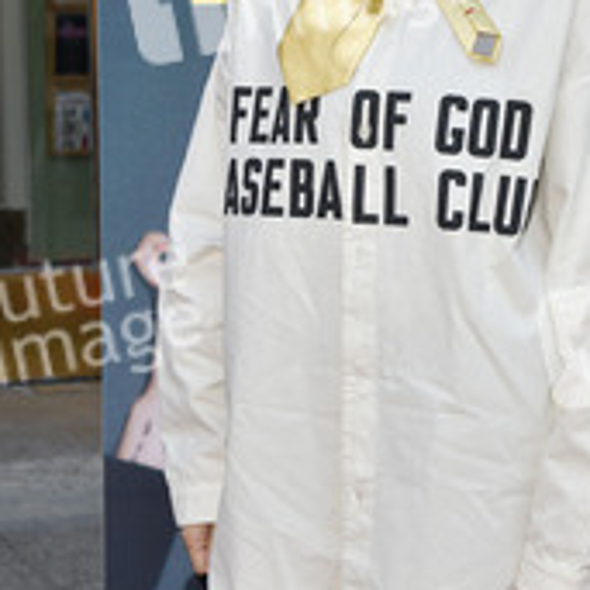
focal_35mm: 115
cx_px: 400
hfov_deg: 15.1
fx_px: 2218
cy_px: 155
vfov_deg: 15.1
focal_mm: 58
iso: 640
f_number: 6.3
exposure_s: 1/200
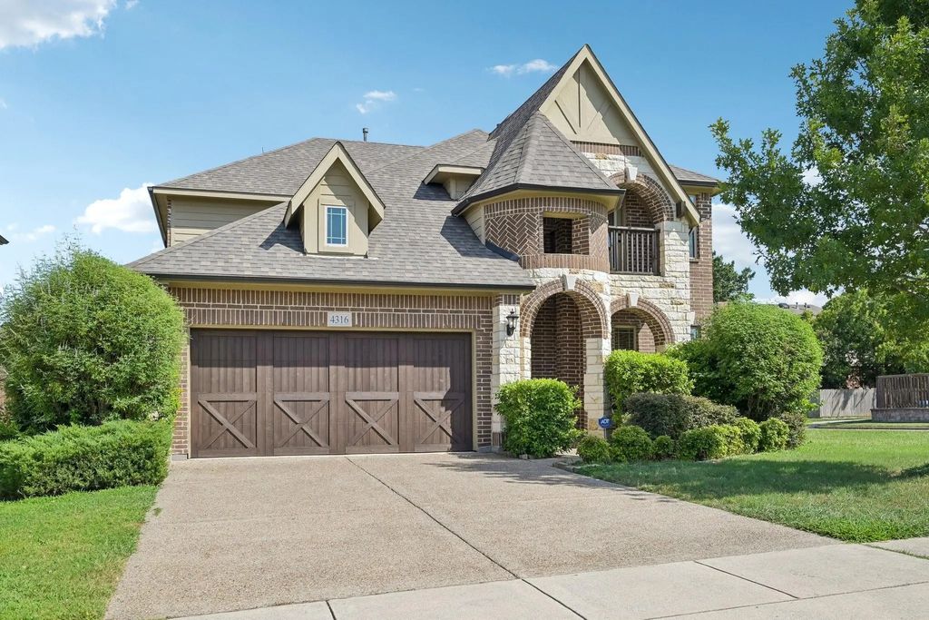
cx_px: 464
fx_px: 774
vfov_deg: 43.6
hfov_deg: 61.9
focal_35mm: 30
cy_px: 310
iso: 400
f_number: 8
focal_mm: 30
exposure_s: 1/1000
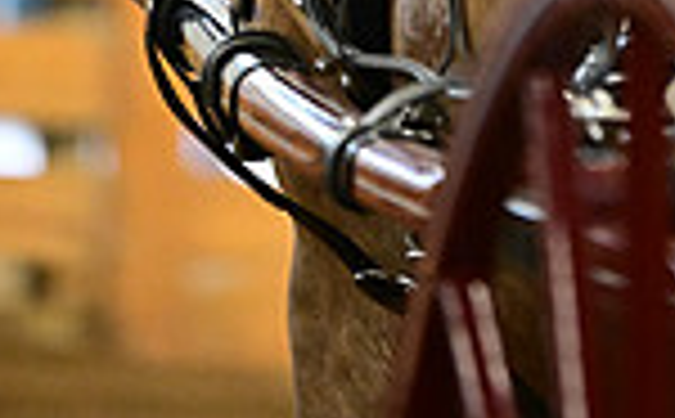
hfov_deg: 2.7
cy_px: -719
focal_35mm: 791
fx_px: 14519
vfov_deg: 1.6
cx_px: 637
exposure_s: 1/400
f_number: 2.8
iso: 6400
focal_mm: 200
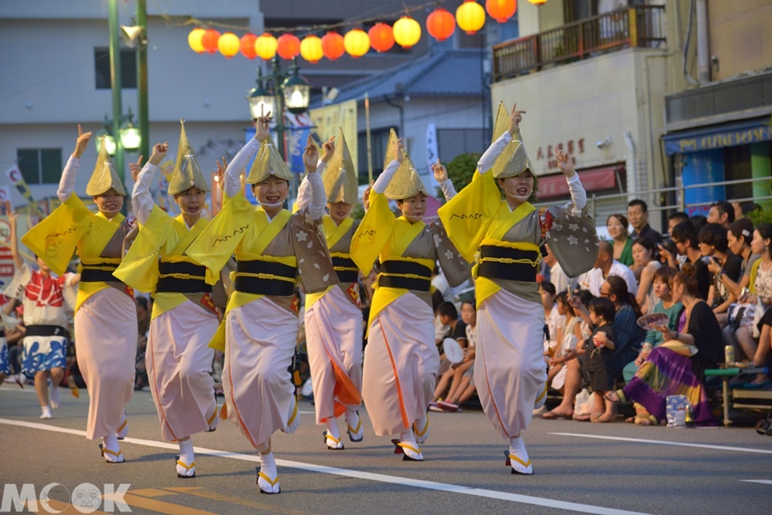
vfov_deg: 13.0
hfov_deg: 19.5
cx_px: 386
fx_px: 2252
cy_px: 258
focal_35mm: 105
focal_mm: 105
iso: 2500
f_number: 4.5
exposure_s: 1/250
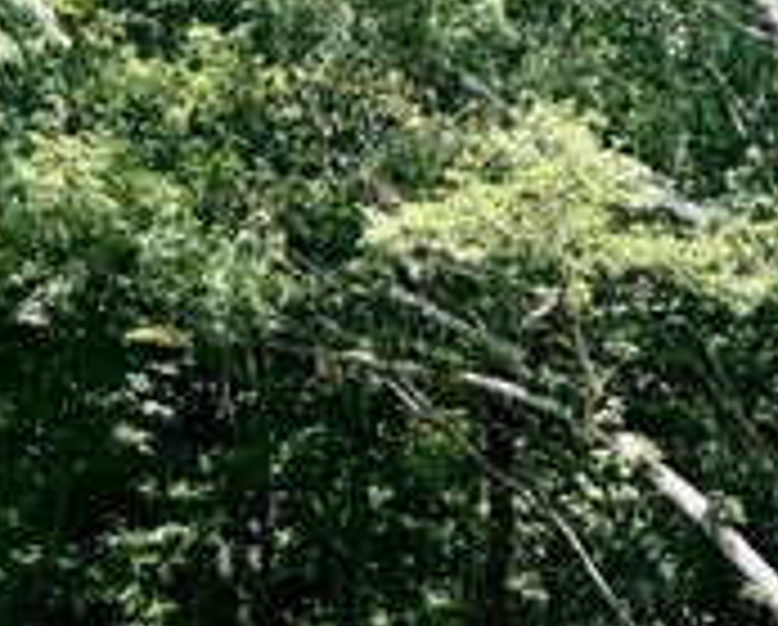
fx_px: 6666
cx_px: 818
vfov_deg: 5.2
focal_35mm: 289
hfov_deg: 6.7
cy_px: 1452
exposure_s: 1/354
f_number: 2.8
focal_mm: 9
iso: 32
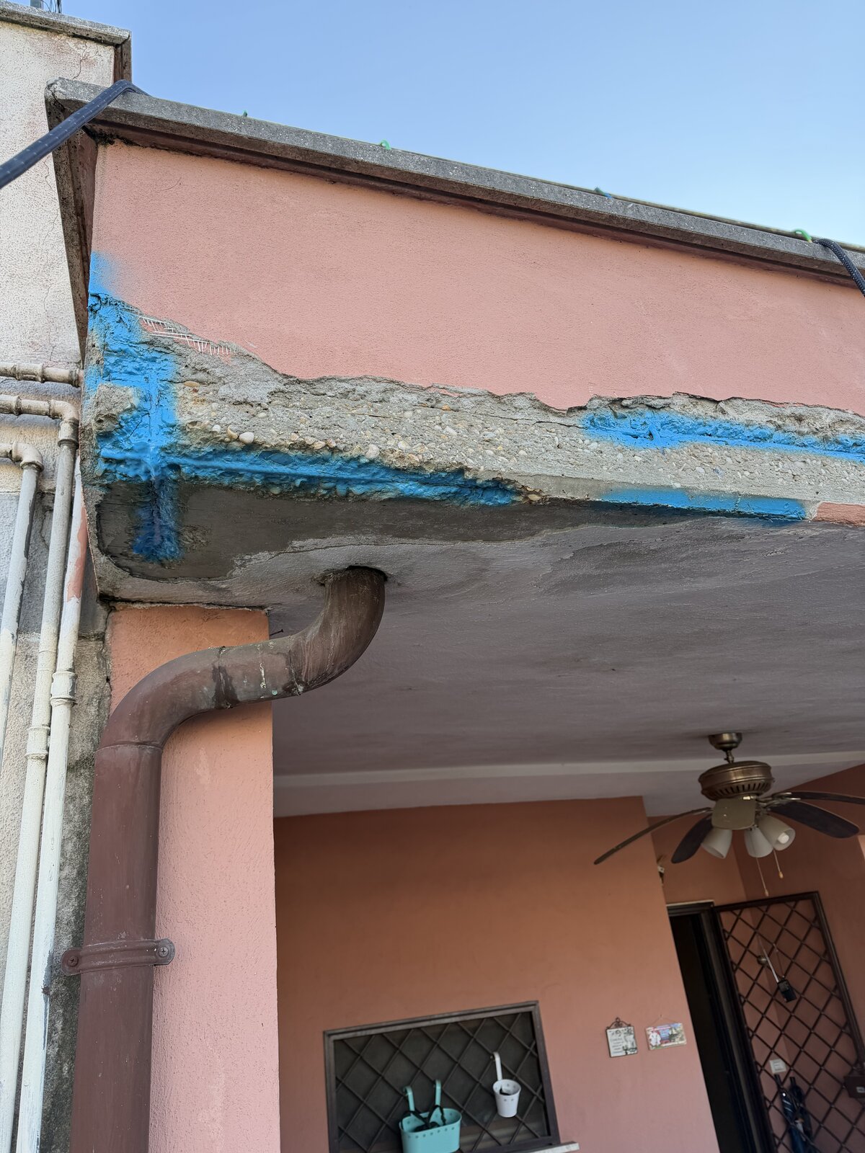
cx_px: 432
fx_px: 800
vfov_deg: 71.6
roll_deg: +7.0
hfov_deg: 56.8
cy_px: 576
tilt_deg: +24.9
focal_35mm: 24
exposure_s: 1/517
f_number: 1.78
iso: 100
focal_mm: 6.76
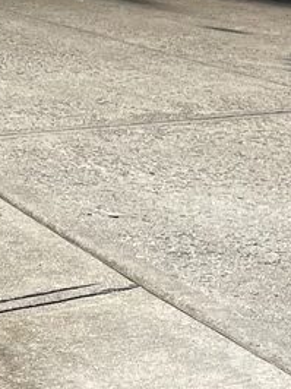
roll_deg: -1.8
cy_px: 506
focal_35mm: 141
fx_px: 1583
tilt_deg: -26.8
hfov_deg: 9.0
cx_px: -496
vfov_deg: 13.5
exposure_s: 1/2398
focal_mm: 4.2
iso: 32
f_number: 1.6
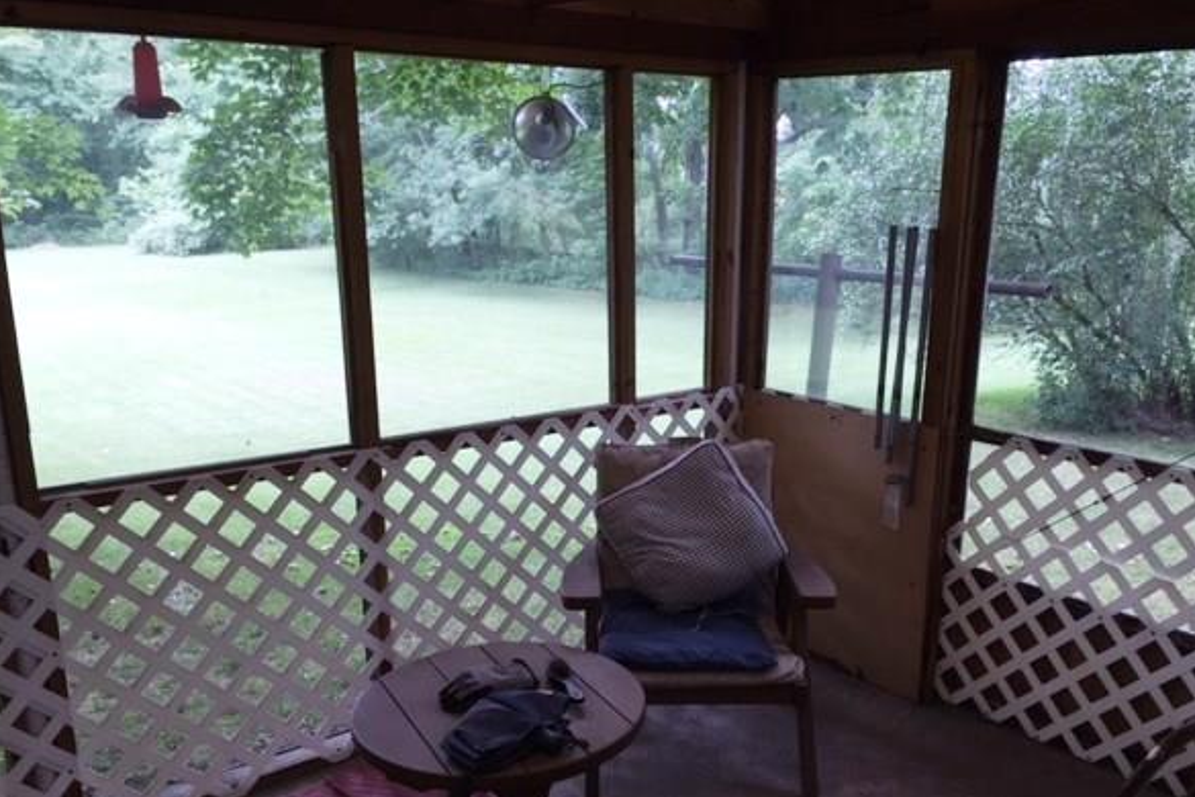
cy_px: 484
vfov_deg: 39.8
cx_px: 648
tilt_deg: -15.9
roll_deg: -0.2
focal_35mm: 33
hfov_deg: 57.1
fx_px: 1095
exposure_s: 1/33
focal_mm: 4.15
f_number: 2.2
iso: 32
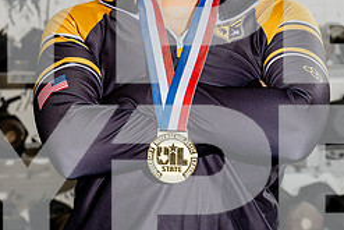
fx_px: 1415
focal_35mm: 148
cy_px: 10
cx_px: 89
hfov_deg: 13.8
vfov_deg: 9.2
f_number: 5.6
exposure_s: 1/200
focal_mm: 63
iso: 200
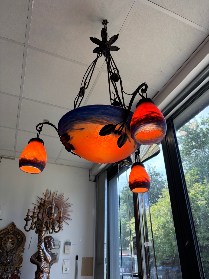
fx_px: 209
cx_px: 104
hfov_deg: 53.1
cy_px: 140
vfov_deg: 67.3
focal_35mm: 26
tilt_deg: +30.4
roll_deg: -1.9
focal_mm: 5.96
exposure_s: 1/430
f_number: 1.6
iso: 50
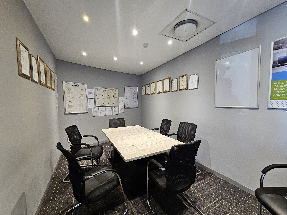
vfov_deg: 89.9
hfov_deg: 106.2
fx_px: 108
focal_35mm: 13
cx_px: 144
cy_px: 108
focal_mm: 2.2
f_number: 2.2
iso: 500
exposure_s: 1/33
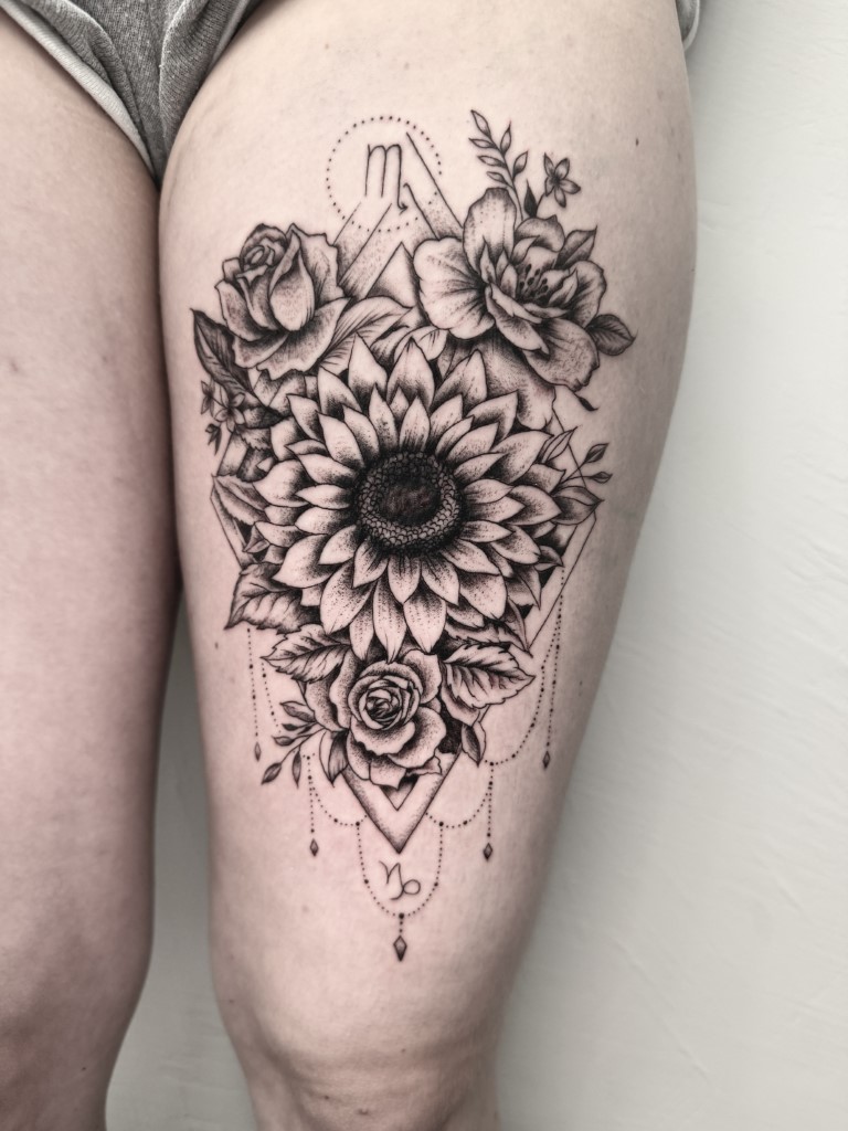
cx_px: 424
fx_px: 784
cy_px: 566
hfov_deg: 56.8
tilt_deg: -4.2
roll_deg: -0.9
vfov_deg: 71.6
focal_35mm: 24
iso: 200
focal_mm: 6.76
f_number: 1.78
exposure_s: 1/50
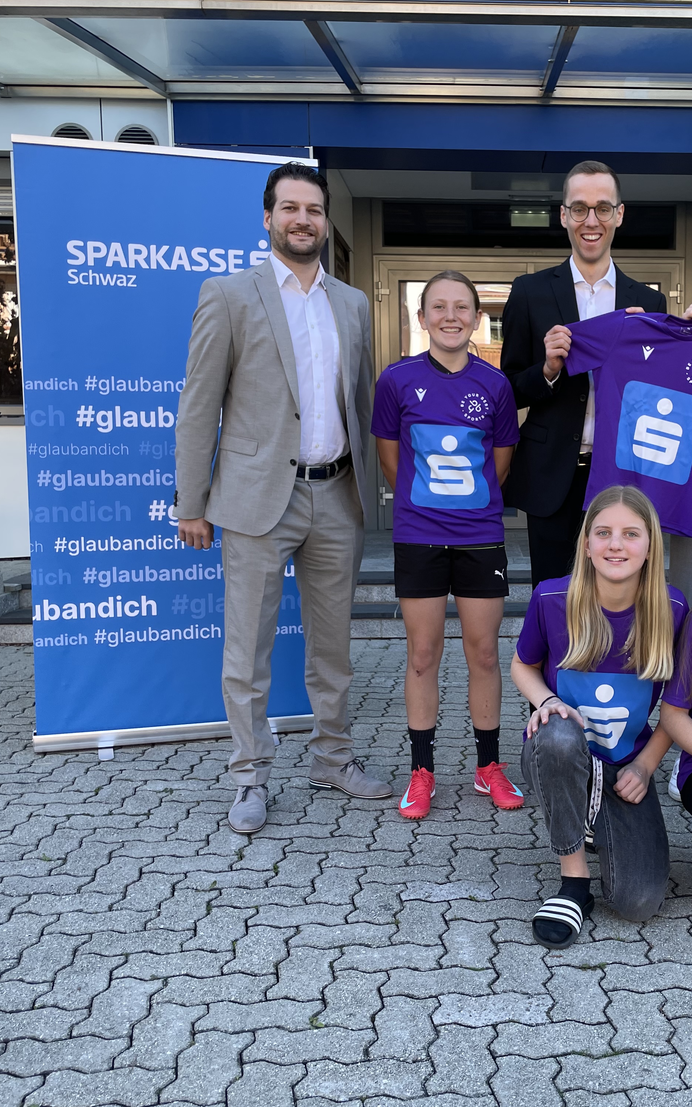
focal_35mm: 37
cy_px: 555
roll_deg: +0.0
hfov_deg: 33.5
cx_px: 544
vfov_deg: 52.7
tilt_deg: -6.7
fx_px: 1116
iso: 32
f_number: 1.6
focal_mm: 4.2
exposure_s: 1/265
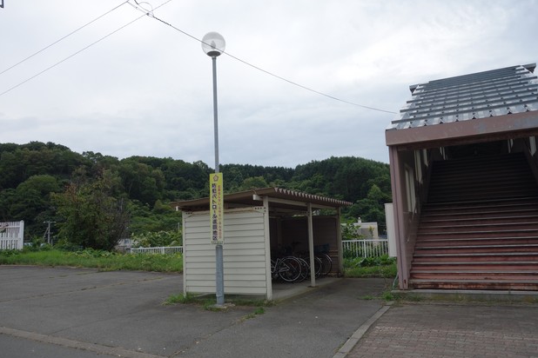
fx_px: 433
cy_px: 179
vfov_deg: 45.0
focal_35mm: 29
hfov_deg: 63.7
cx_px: 264
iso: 125
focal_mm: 10.4
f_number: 5.6
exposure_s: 1/500
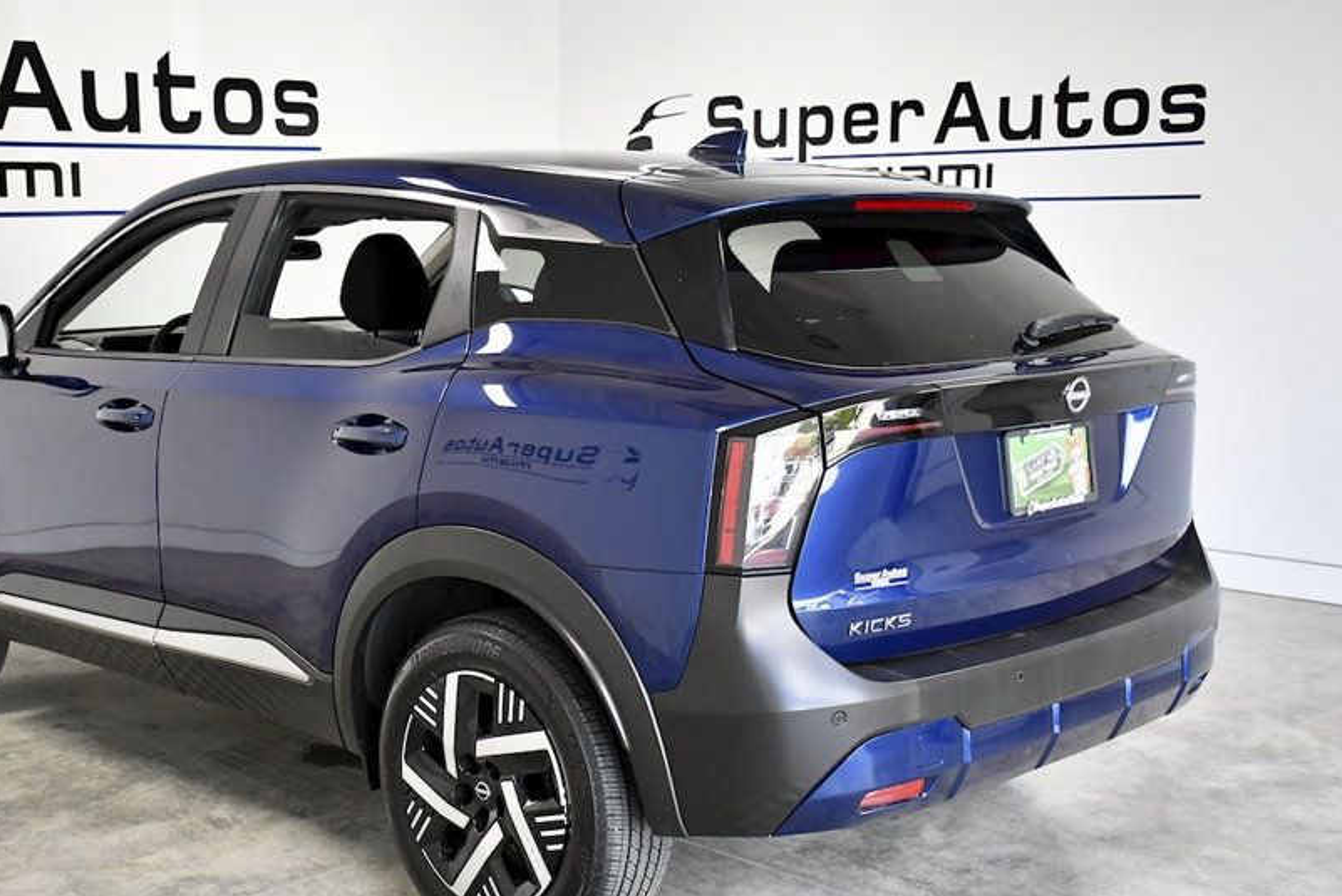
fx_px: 1716
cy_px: 505
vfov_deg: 29.3
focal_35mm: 46
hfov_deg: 42.4
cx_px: 501
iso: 2500
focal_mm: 24
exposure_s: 1/800
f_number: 3.8
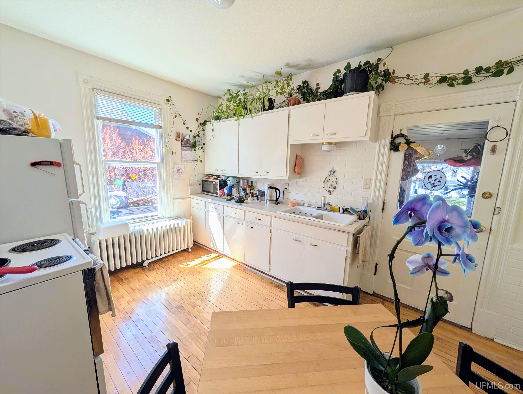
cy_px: 197
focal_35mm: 12
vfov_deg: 94.6
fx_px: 182
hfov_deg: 110.5
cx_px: 262
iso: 53
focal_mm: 2.02
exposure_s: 1/522
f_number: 1.7
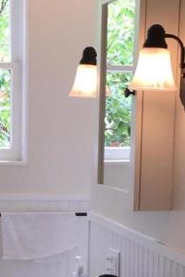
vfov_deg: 18.5
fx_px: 831
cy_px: 262
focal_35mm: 108
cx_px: 28
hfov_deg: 12.6
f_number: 2.2
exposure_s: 1/120
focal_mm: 4.15
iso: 50
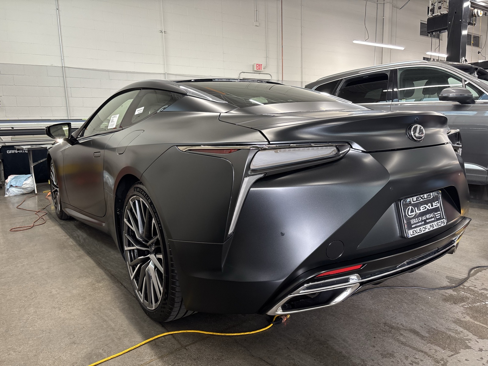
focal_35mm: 26
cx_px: 244
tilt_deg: -8.7
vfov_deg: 53.1
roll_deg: +1.6
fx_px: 367
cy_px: 183
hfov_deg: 67.3
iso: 100
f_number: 1.6
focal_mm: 5.96
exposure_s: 1/60
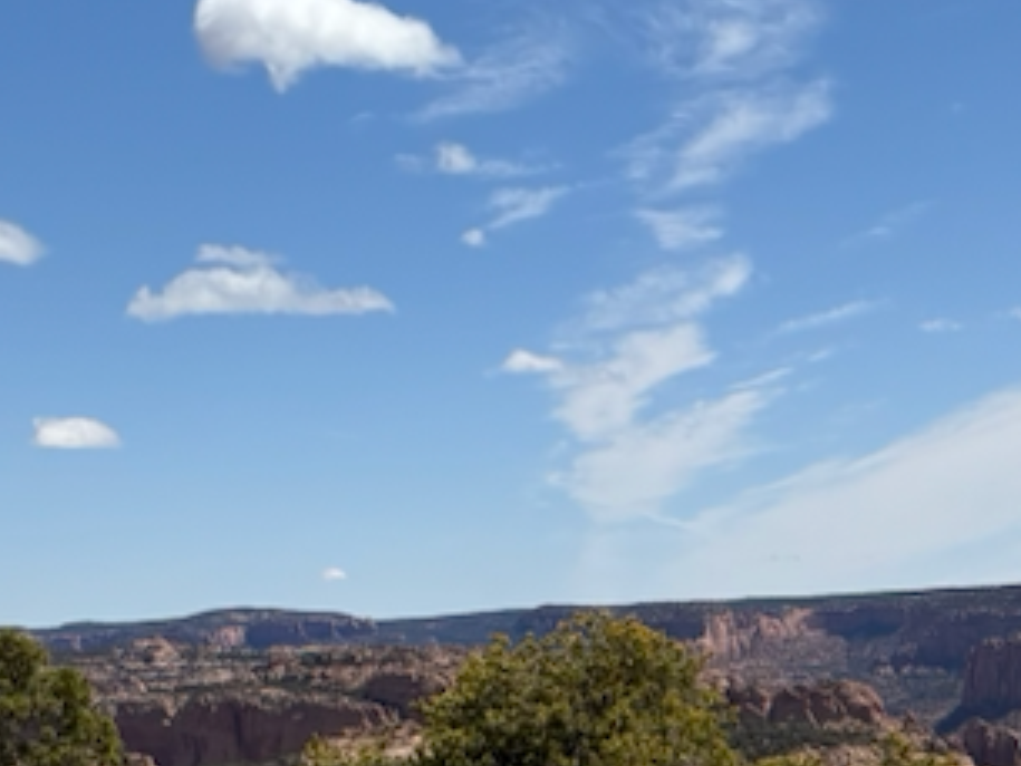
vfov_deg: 12.6
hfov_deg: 17.8
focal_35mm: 109
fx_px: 3216
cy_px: 1315
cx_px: 917
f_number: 1.6
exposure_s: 1/5348
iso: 50
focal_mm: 5.96
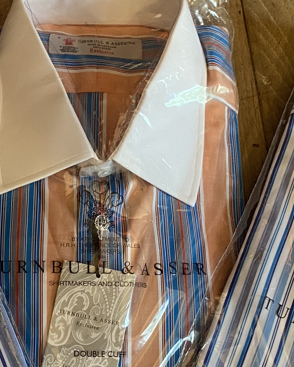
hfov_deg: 18.8
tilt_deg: -76.0
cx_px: -6
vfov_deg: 23.9
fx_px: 859
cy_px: 265
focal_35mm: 79
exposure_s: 1/50
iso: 160
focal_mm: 4.25
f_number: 1.8
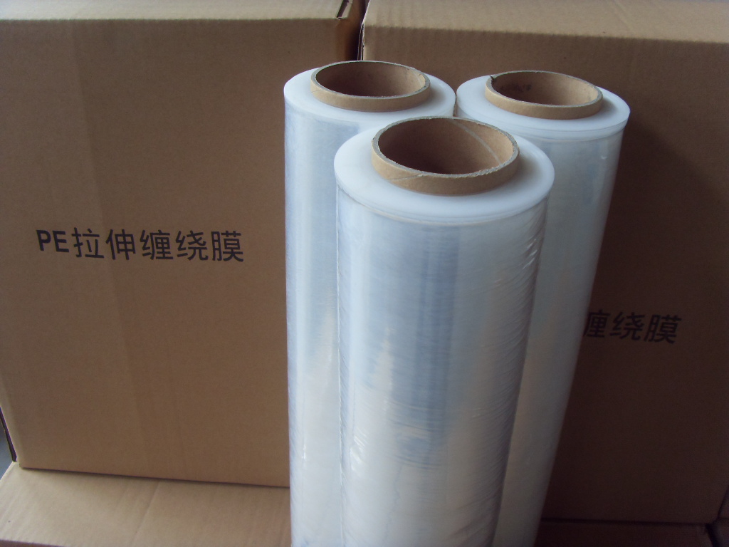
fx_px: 821
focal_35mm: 39
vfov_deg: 36.8
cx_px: 364
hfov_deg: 47.9
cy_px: 274
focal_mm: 6.6
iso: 200
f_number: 3.5
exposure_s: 1/30
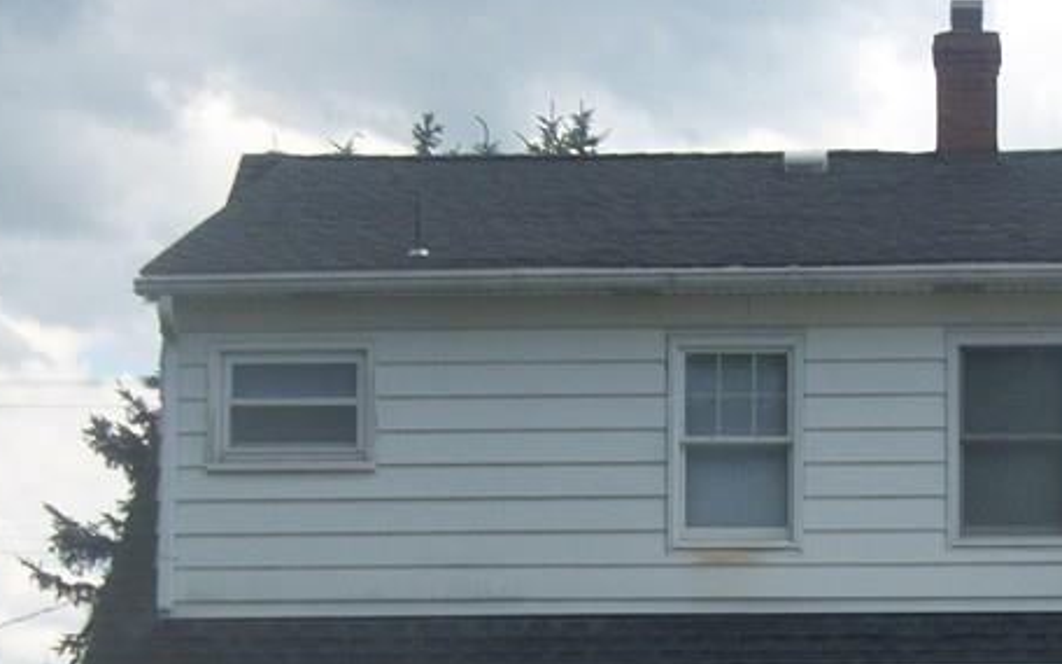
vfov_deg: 10.8
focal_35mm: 119
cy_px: 762
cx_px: 859
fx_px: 3444
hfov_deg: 17.4
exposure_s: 1/100
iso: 80
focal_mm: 8.8
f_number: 11.2
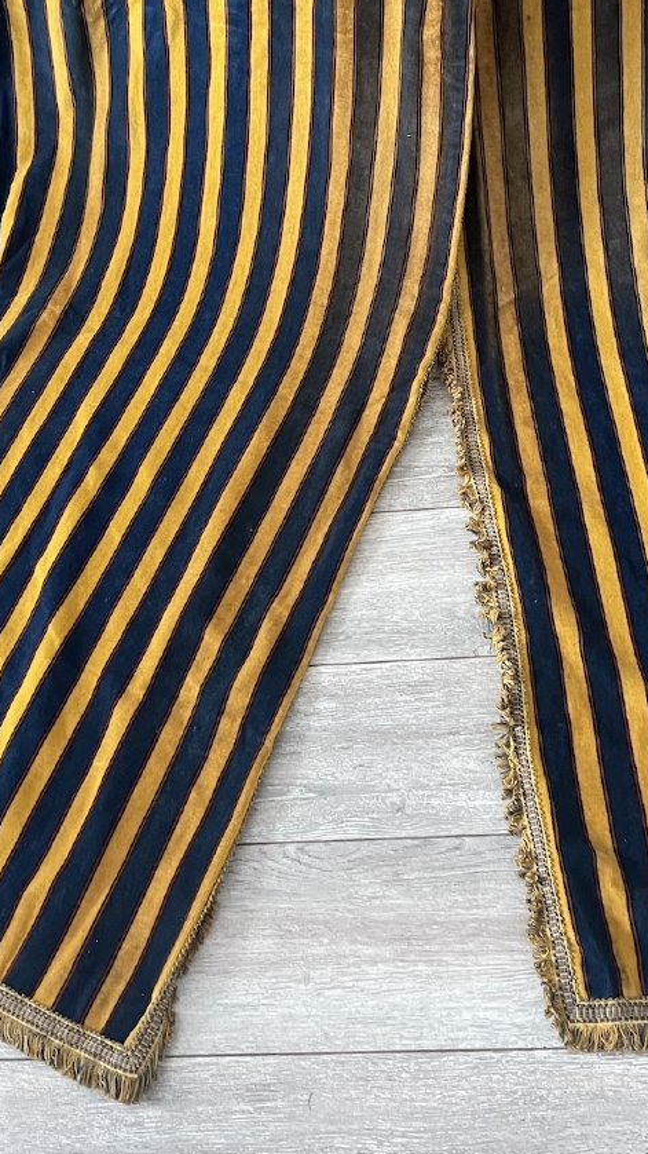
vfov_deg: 50.5
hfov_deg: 30.4
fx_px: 1192
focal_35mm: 39
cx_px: 376
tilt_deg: -52.2
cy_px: 369
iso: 320
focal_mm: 5.1
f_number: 1.6
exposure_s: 1/60
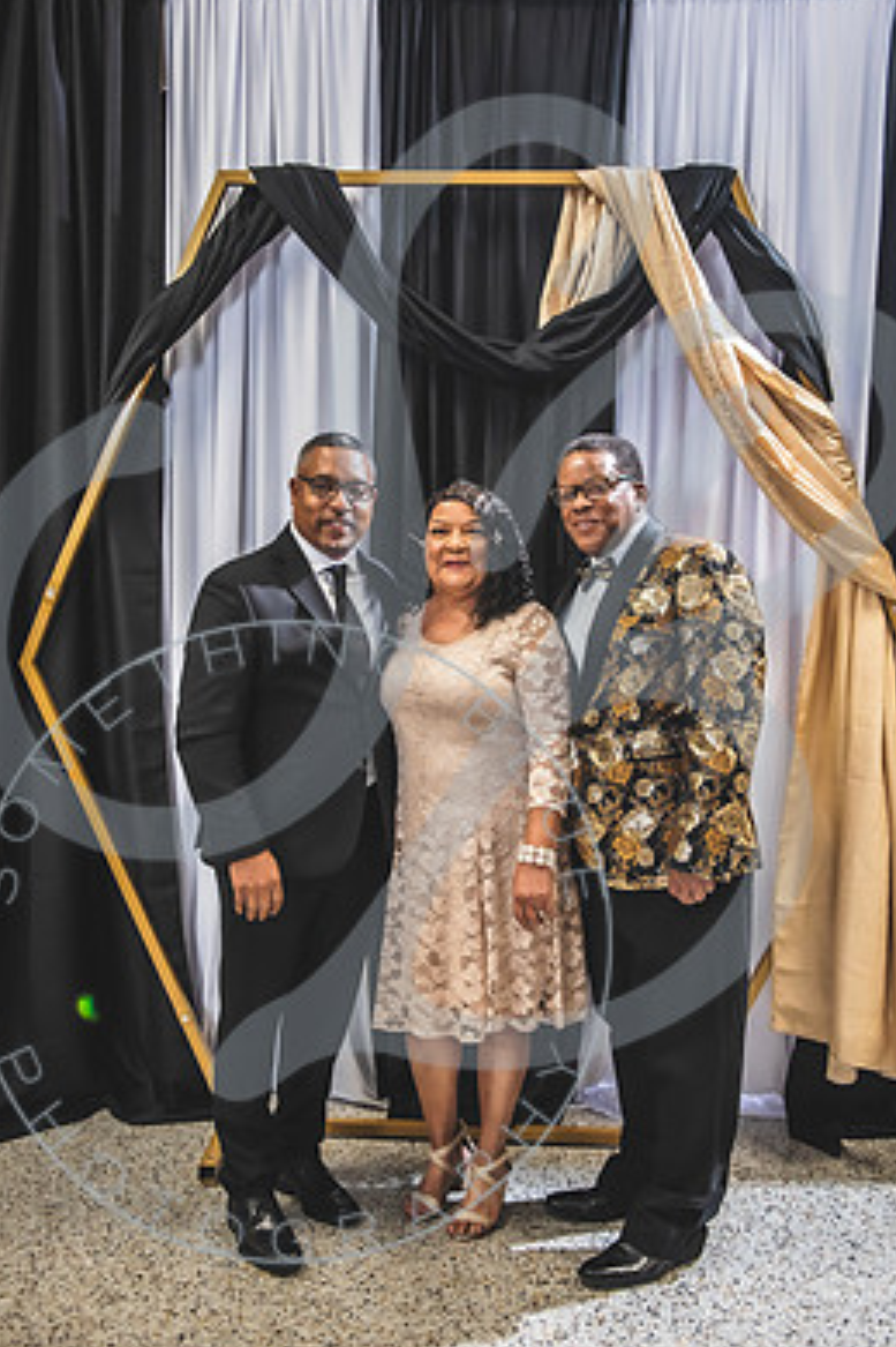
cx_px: 446
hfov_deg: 35.9
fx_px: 1382
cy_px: 679
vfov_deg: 51.9
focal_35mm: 37
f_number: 2.8
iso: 1600
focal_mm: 32
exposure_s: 1/250
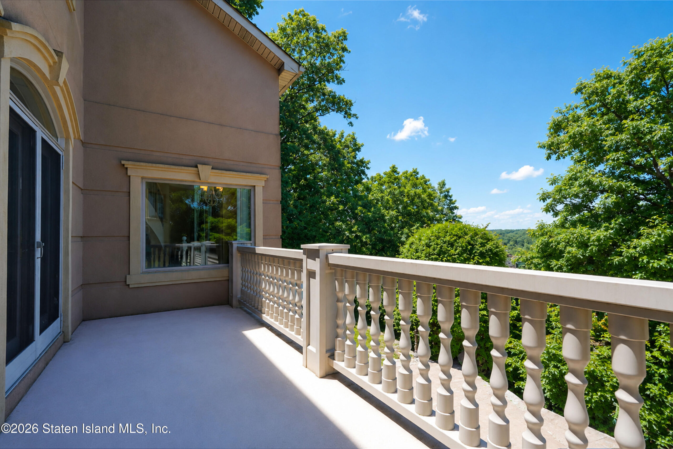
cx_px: 336
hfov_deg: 96.7
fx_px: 299
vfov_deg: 73.8
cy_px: 224
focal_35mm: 16
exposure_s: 1/160
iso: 100
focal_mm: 16
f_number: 6.3
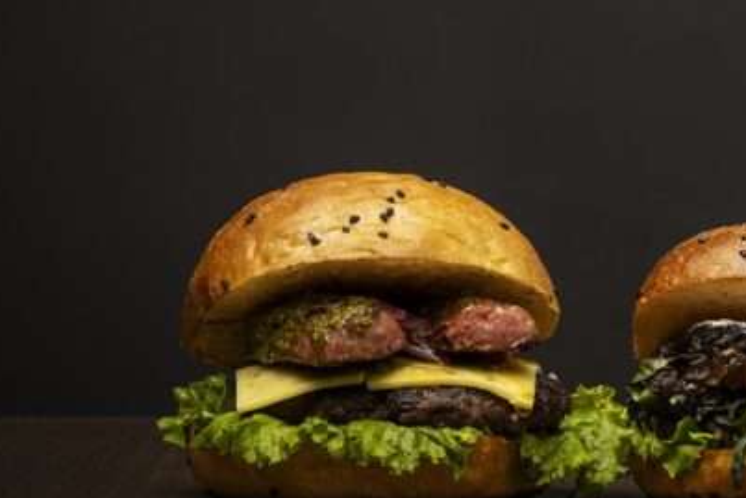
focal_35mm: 256
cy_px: 97
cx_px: 724
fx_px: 5306
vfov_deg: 5.4
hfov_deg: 8.0
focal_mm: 120
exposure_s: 1/100
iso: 100
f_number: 11
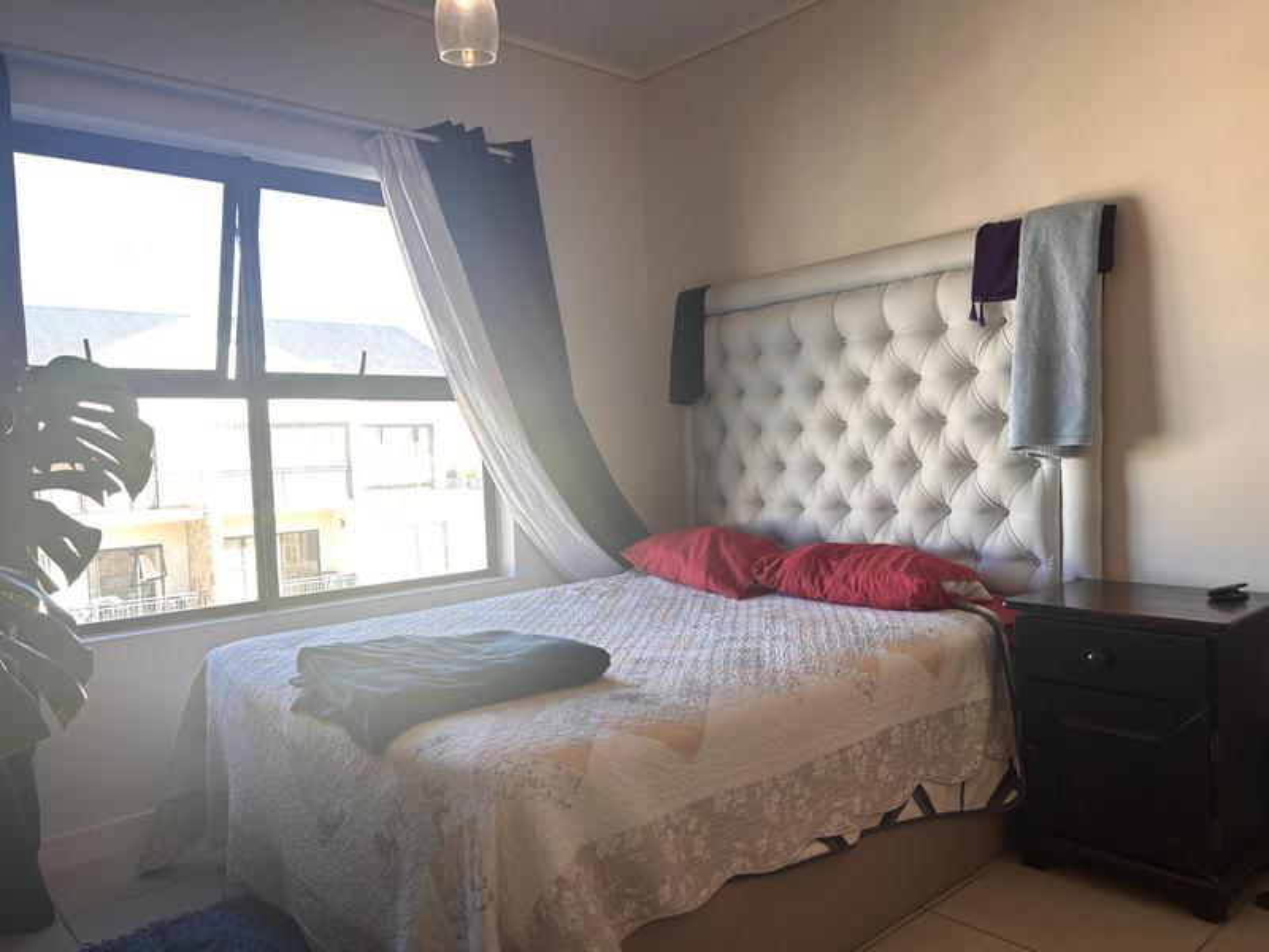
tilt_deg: -1.9
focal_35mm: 26
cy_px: 476
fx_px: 953
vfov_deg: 53.1
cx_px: 634
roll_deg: +3.1
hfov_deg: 67.3
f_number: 1.5
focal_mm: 5.7
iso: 64
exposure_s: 1/100
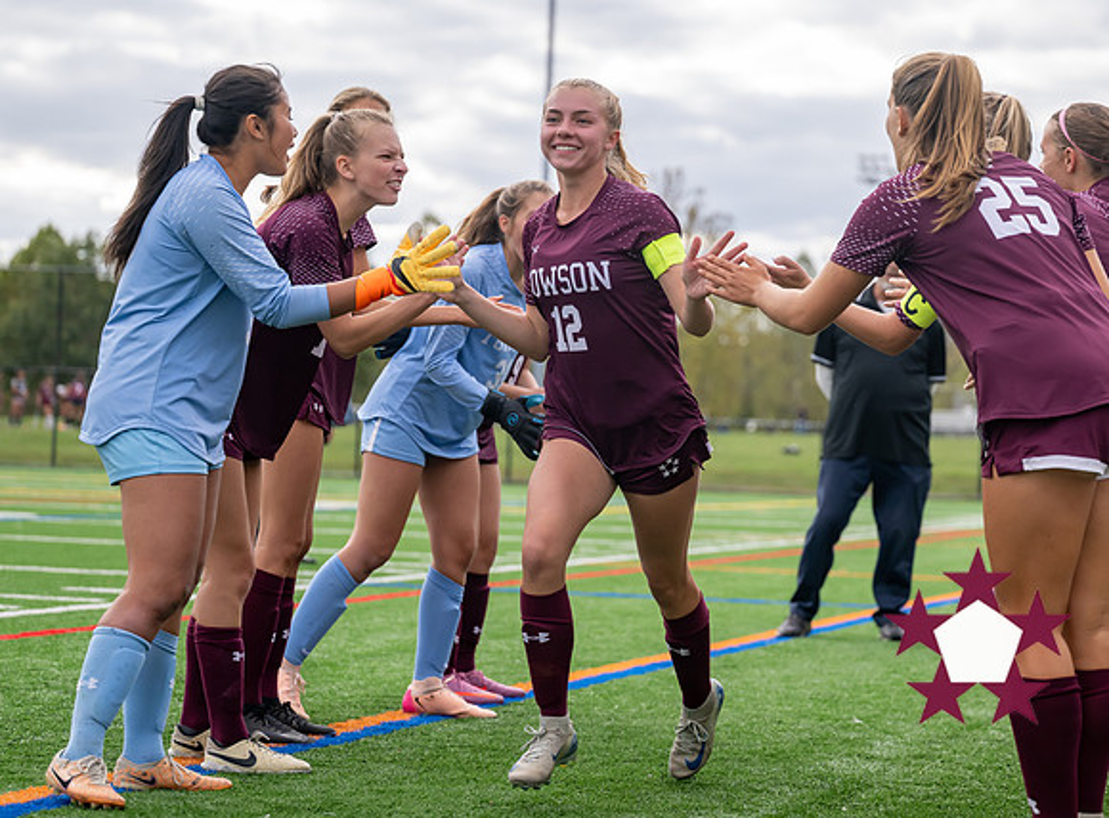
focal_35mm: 103
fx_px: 3273
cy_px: 289
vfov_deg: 14.2
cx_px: 625
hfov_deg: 19.2
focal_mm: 70
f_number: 2.8
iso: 400
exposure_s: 1/2000
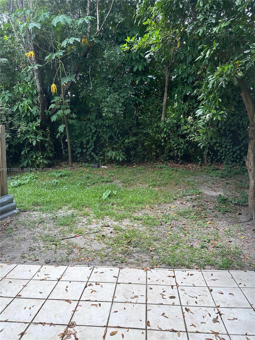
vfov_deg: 71.6
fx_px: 236
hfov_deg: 56.8
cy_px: 170
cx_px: 128
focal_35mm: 24
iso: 80
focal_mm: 6.86
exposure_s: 1/516
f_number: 1.78
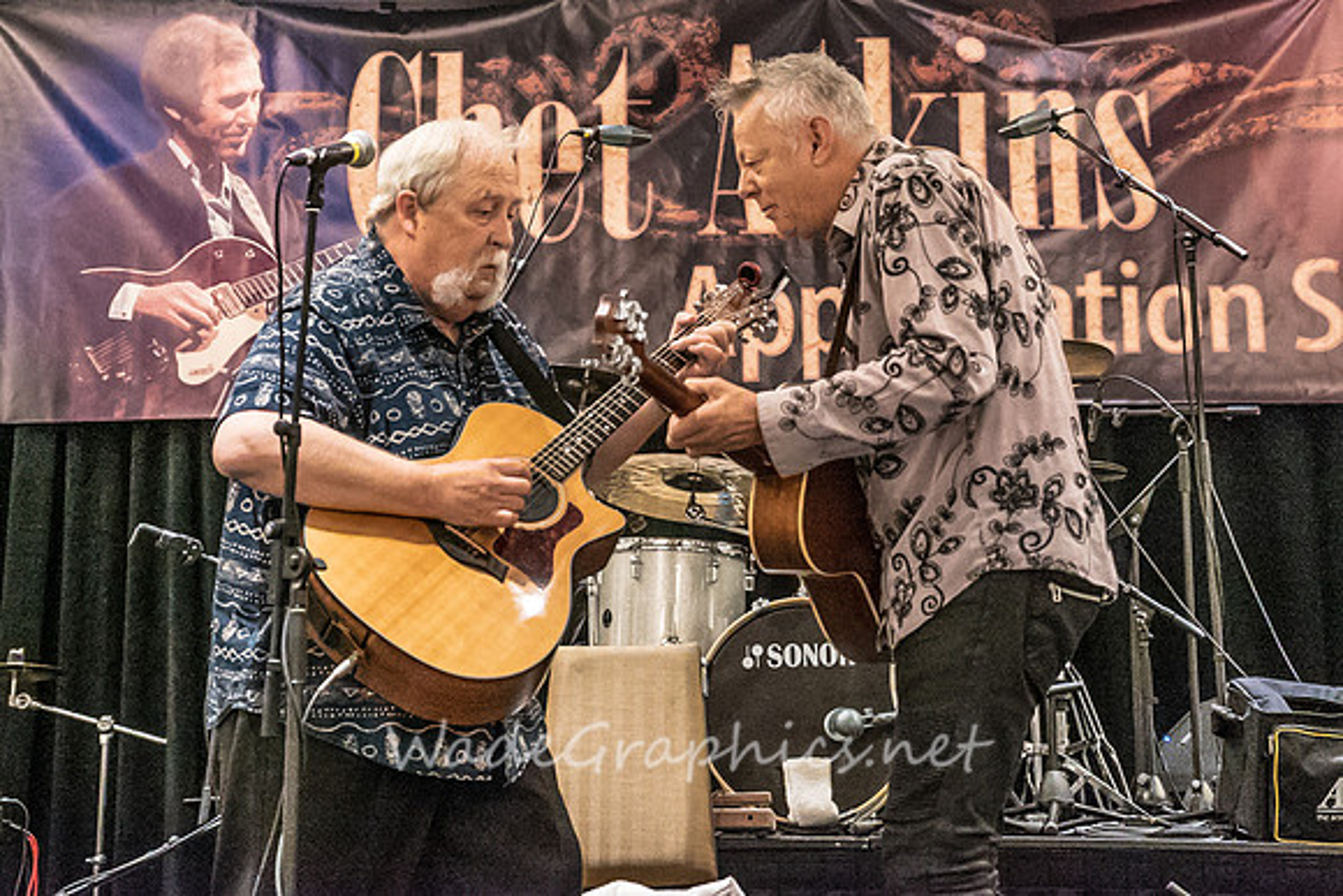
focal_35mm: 89
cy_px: 259
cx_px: 671
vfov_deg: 15.3
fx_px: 3333
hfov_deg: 22.8
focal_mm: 61
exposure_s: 1/200
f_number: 5.6
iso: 10000
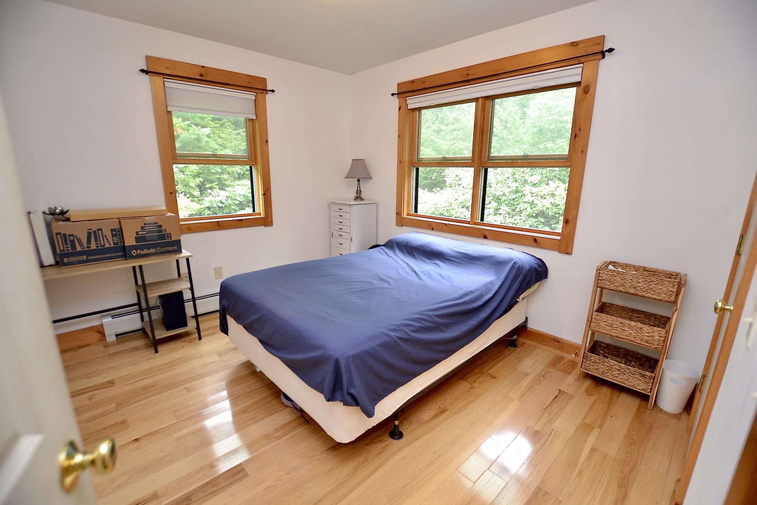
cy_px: 252
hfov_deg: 100.4
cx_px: 378
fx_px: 315
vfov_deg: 77.3
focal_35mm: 15
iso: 1100
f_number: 3.5
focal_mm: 10
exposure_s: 1/60
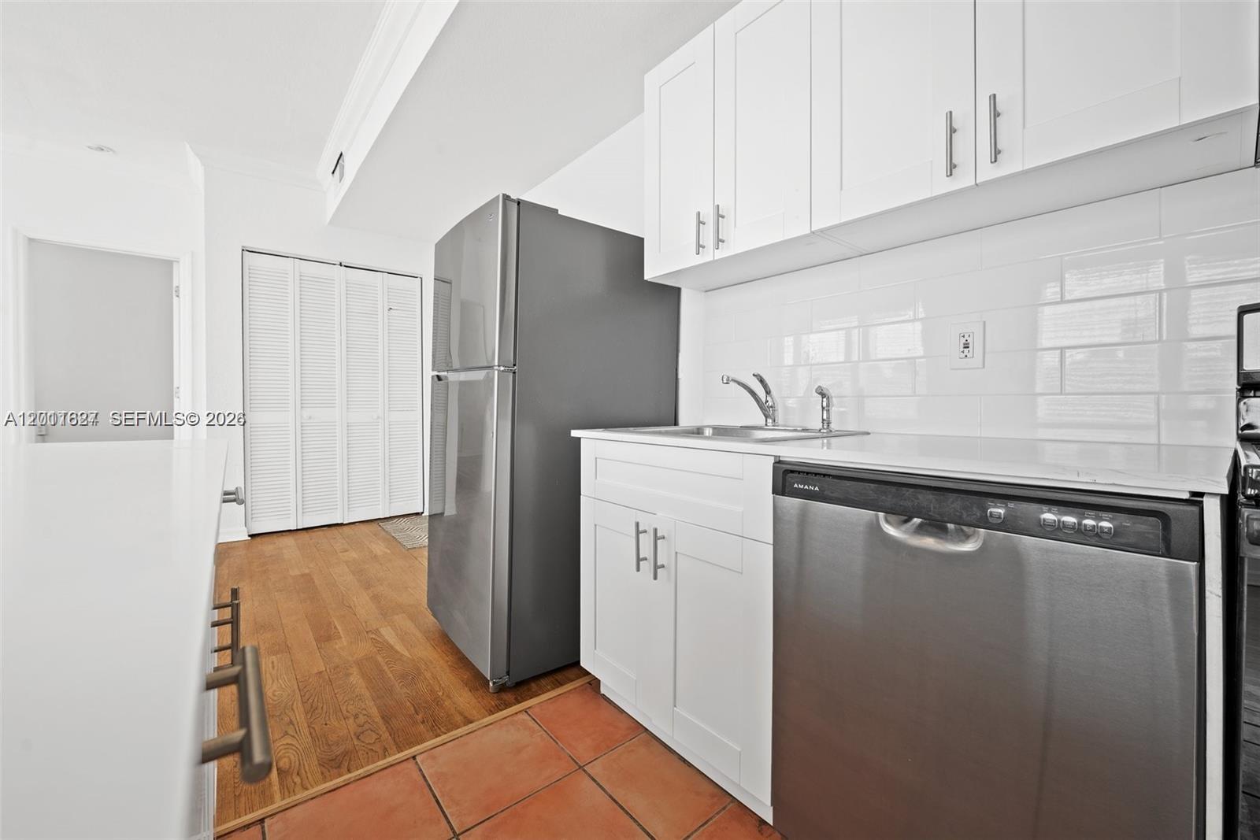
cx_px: 630
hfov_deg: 104.2
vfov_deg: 81.2
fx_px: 490
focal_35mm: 14
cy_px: 420
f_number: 8
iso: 200
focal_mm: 14
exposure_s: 1/30
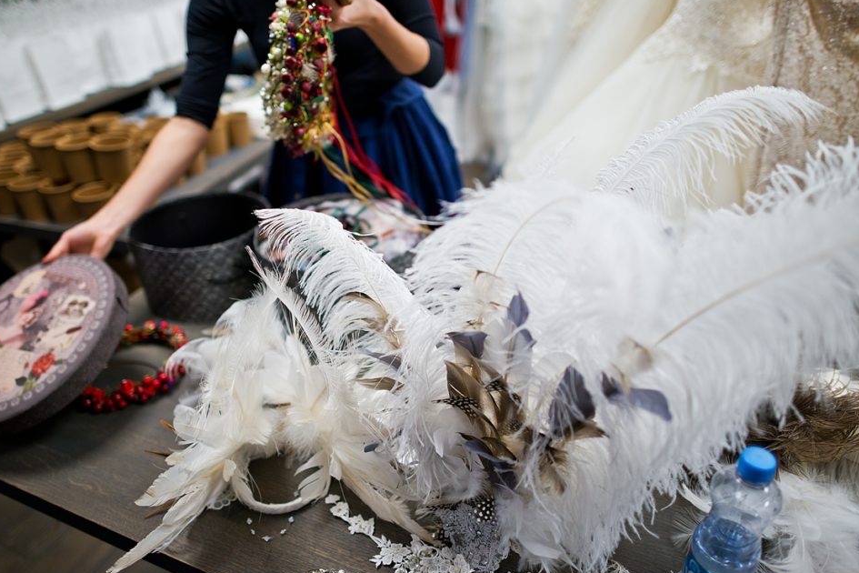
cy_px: 291
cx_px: 396
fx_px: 620
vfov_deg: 49.6
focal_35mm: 26
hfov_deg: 69.3
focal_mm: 24
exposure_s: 1/320
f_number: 1.4
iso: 250
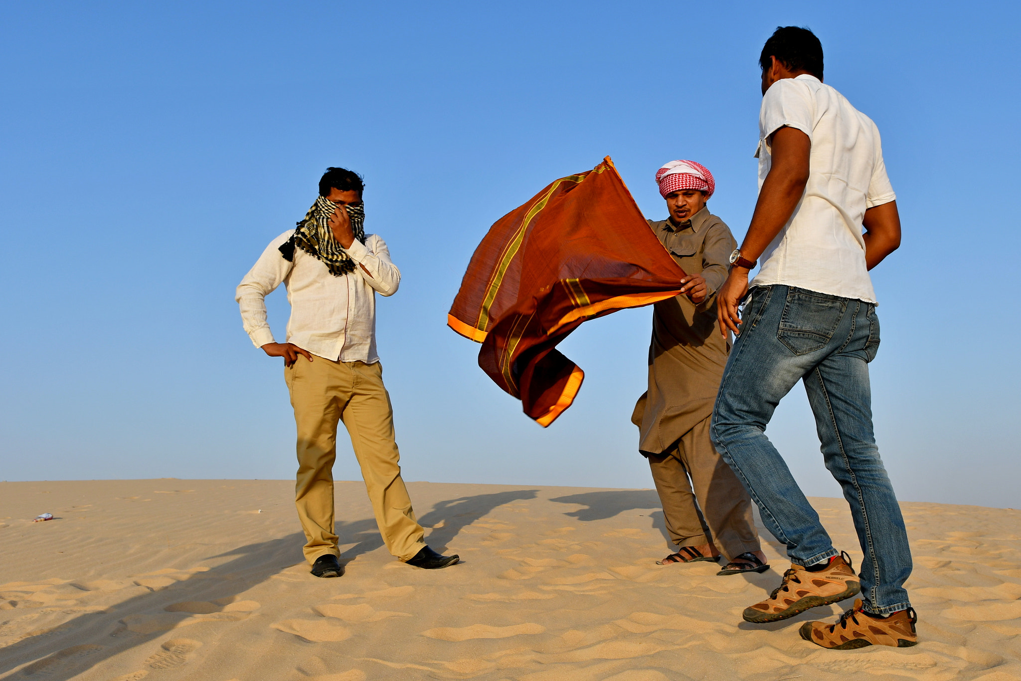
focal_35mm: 30
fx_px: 851
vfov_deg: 43.6
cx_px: 510
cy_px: 340
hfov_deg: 61.9
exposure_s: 1/320
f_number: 8
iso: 100
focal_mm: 20
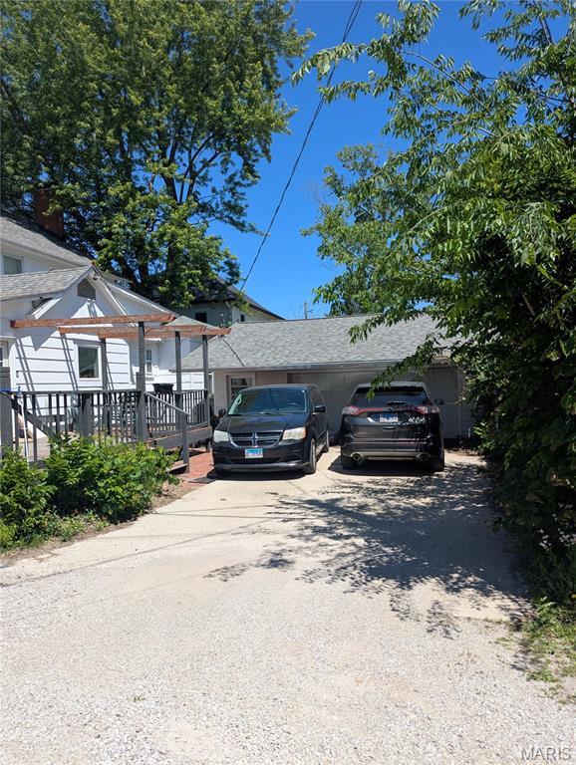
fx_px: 531
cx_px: 288
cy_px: 382
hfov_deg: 56.9
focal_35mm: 24
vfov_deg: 71.5
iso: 44
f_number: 1.85
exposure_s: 1/1742
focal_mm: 6.81
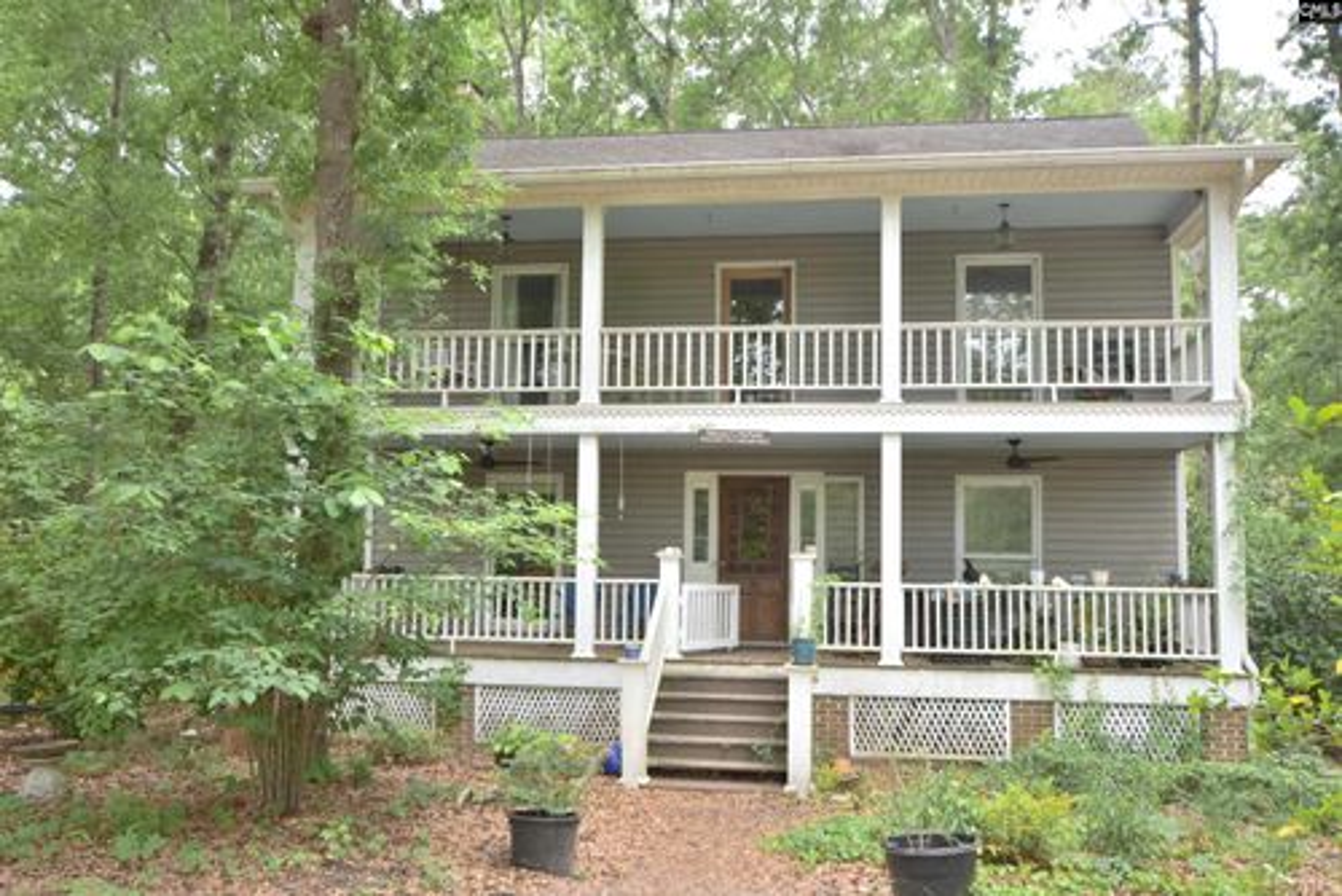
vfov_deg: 40.0
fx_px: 1231
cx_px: 671
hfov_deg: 57.2
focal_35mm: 33
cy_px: 448
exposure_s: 1/320
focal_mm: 22
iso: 400
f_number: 4.5
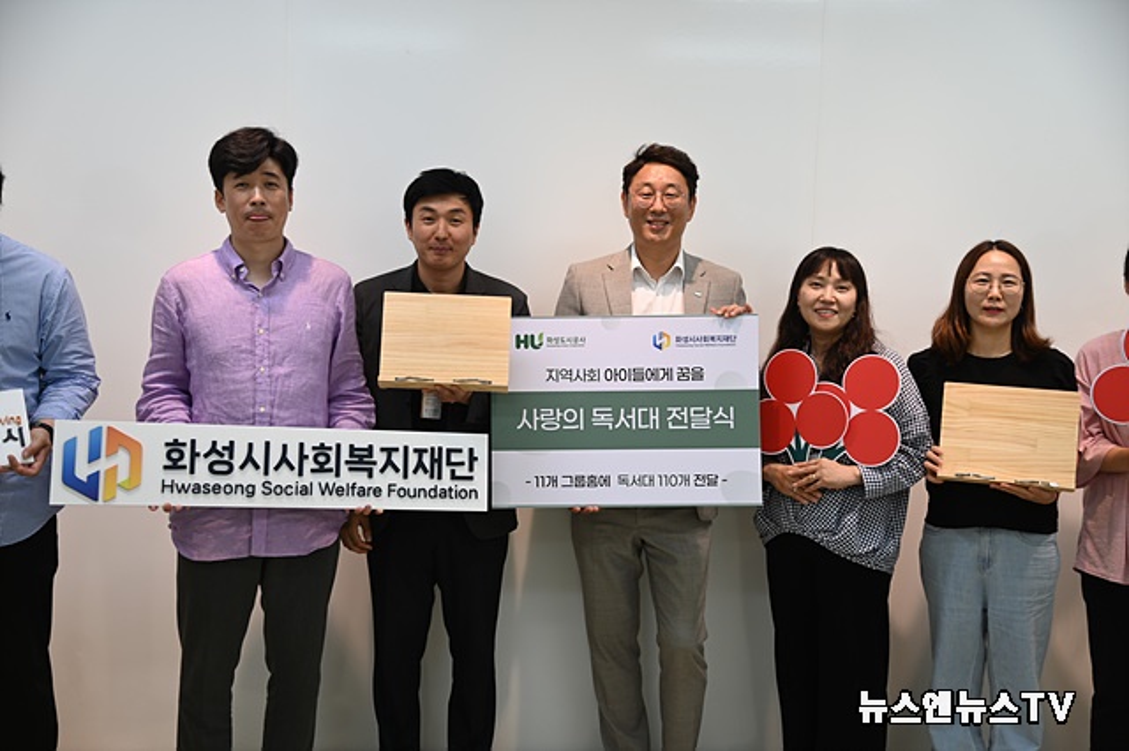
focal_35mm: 50
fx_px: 1567
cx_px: 564
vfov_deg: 27.0
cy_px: 376
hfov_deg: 39.6
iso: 200
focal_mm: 50
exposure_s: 1/50
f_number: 4
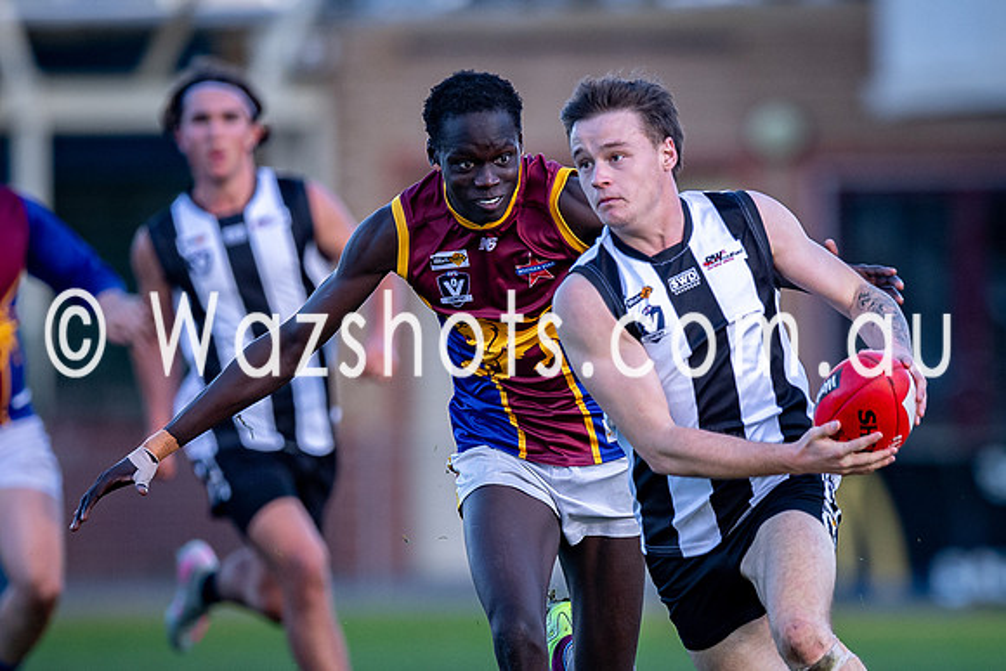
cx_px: 681
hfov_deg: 2.2
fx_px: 25898
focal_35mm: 927
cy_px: 489
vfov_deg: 1.5
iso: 1000
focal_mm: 500
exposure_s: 1/1250
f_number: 4
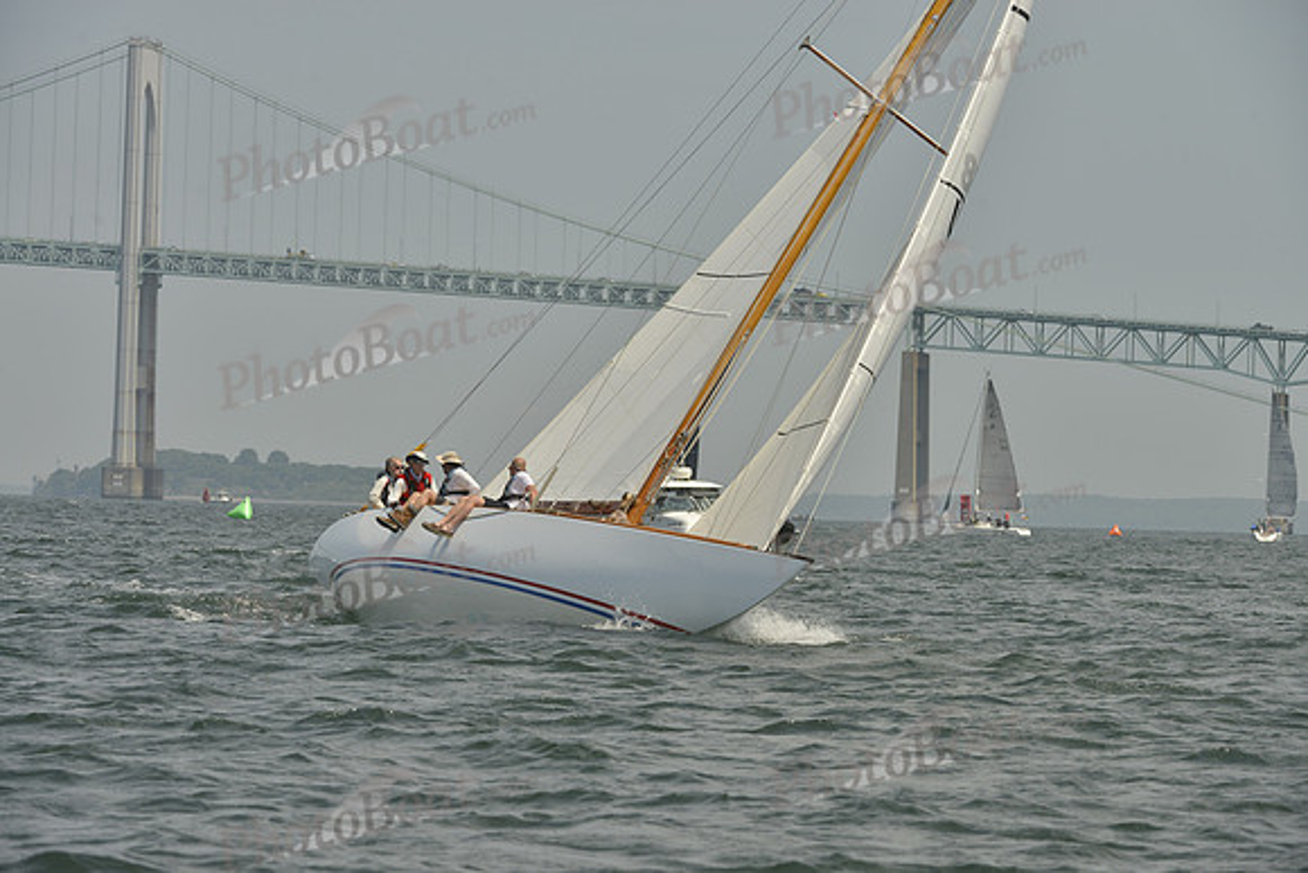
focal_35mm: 200
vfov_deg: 6.9
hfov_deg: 10.3
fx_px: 7268
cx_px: 654
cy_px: 436
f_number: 10
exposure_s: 1/1000
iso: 280
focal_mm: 200
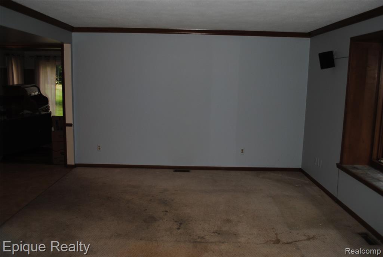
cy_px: 128
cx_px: 192
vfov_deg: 43.8
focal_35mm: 30
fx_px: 320
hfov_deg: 61.8
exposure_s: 1/60
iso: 200
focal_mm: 20
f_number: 3.8
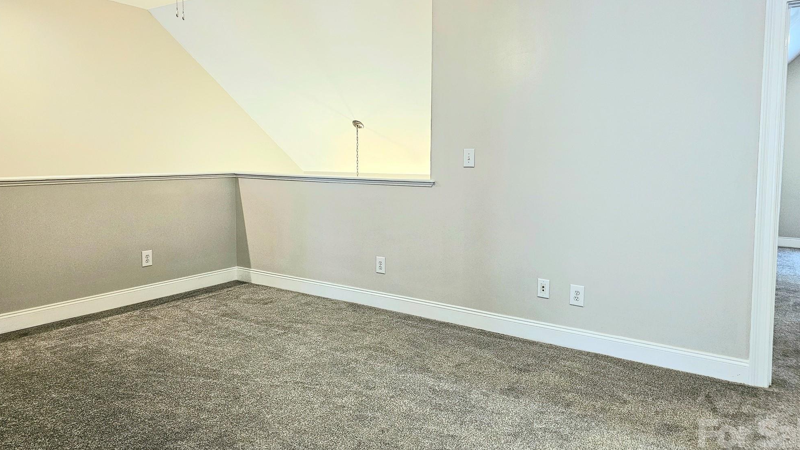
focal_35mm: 26
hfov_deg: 71.9
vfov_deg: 44.2
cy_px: 187
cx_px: 413
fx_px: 551
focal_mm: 6.3
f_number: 1.7
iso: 400
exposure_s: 1/120
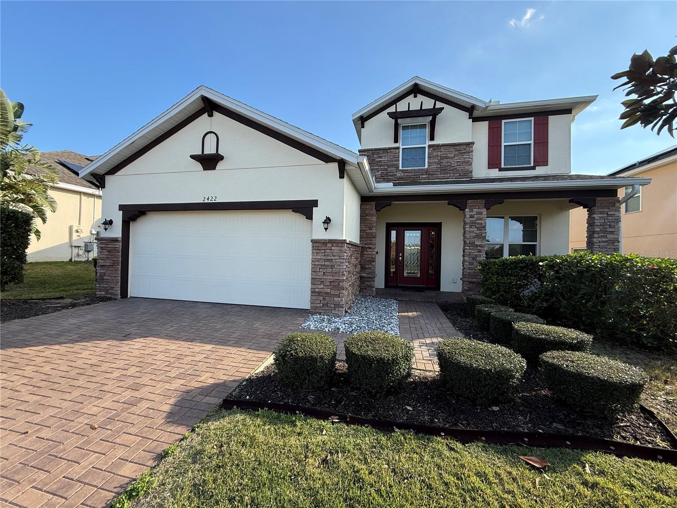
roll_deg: -1.0
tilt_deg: +1.6
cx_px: 338
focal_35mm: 14
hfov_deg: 102.1
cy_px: 254
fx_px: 274
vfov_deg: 85.7
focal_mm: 2.22
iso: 64
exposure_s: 1/527
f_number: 2.2
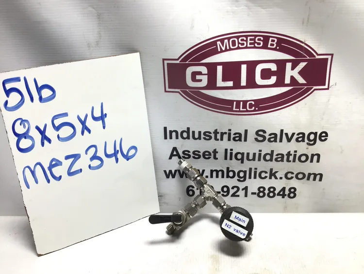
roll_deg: +0.2
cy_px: 137
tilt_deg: -23.3
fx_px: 326
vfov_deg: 45.5
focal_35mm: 31
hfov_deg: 58.3
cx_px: 182
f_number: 2.4
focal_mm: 3.3
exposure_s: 1/120
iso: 32
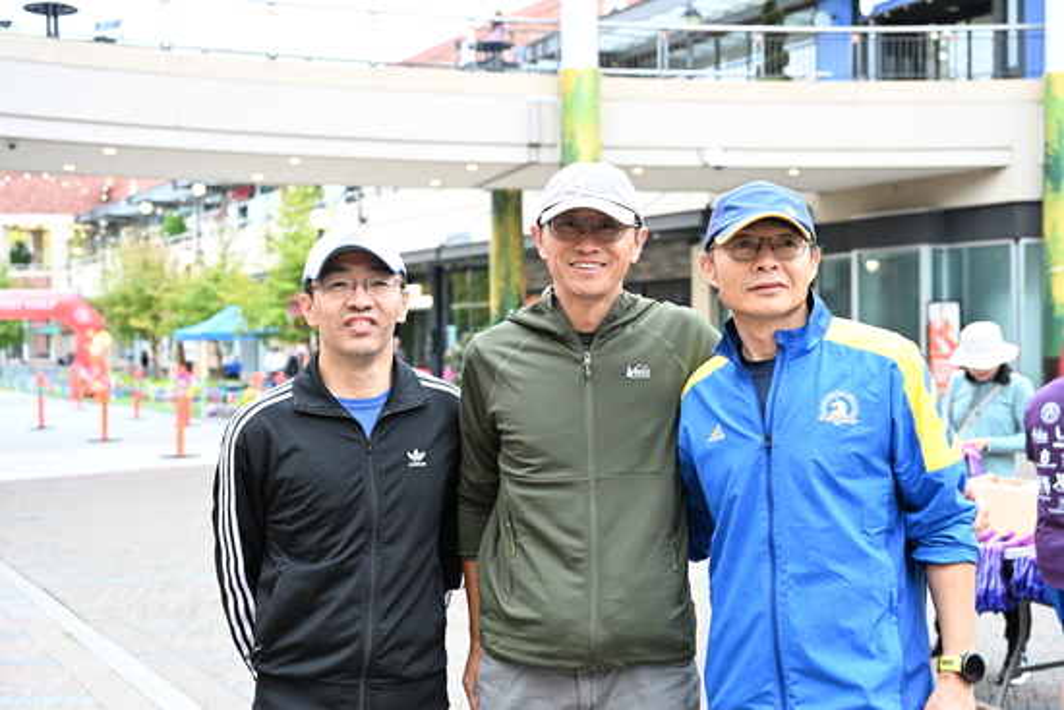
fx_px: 1389
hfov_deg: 41.9
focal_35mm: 47
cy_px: 355
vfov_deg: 28.7
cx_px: 532
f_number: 4
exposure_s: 1/200
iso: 1600
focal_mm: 47
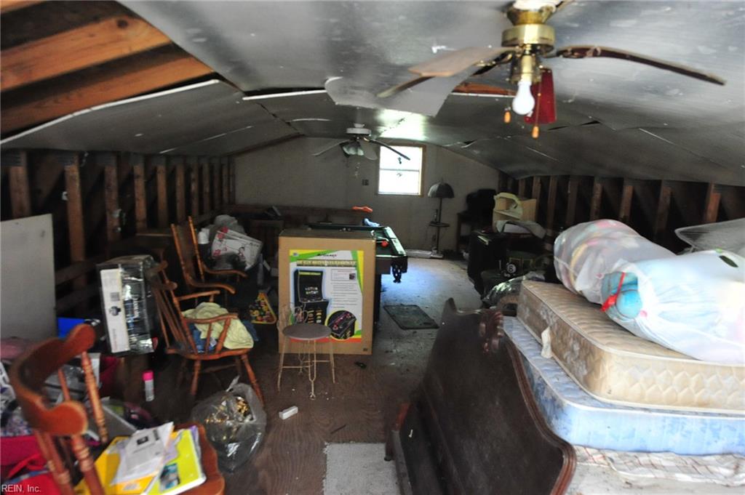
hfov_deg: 73.8
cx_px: 372
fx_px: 496
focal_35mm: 24
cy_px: 248
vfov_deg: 53.1
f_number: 2.8
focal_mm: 24
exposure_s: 1/13
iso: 6400
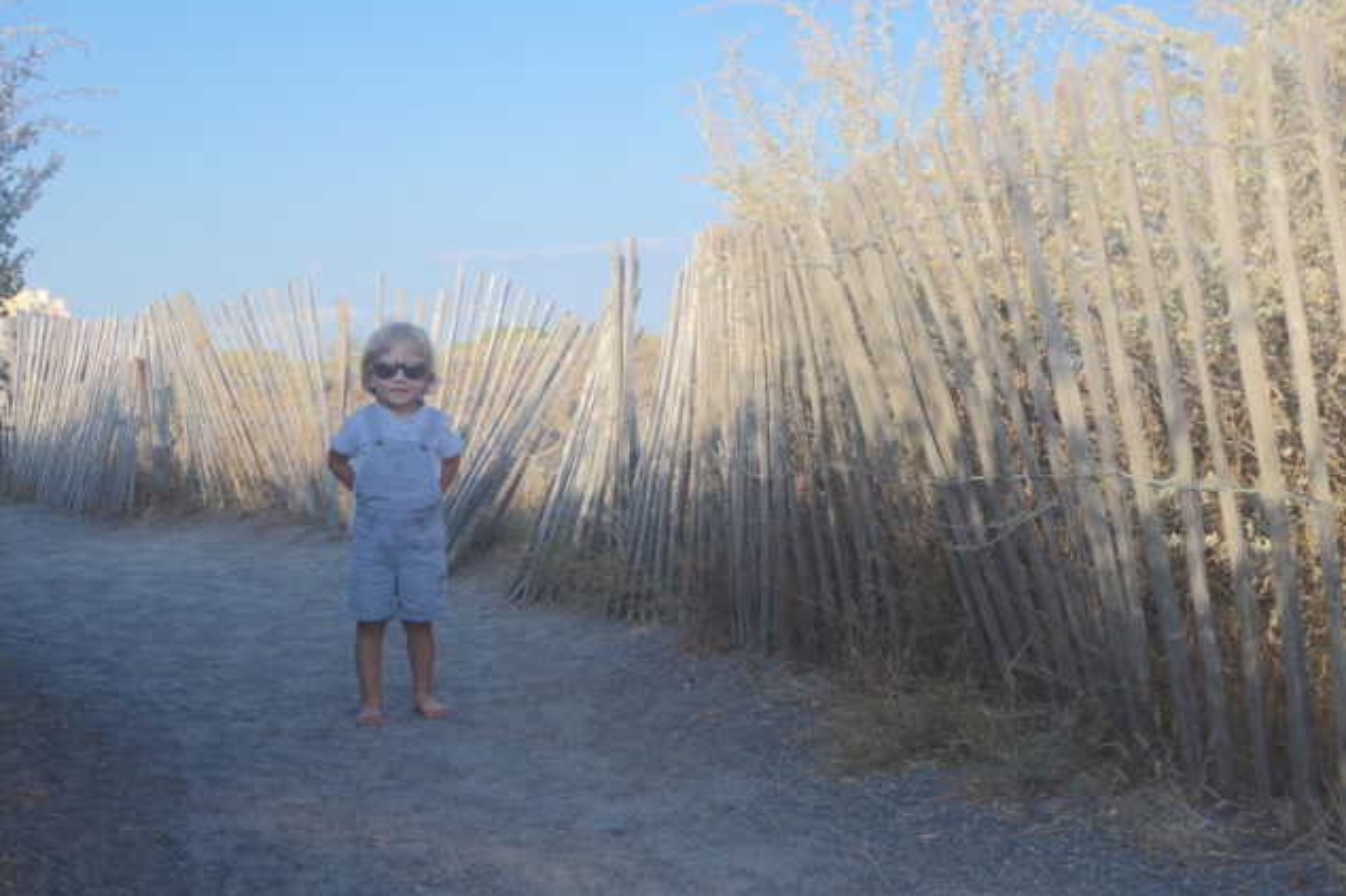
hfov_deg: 38.2
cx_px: 695
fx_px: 1944
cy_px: 458
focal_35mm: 52
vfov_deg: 26.0
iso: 125
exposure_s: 1/320
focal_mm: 16.01
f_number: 5.6
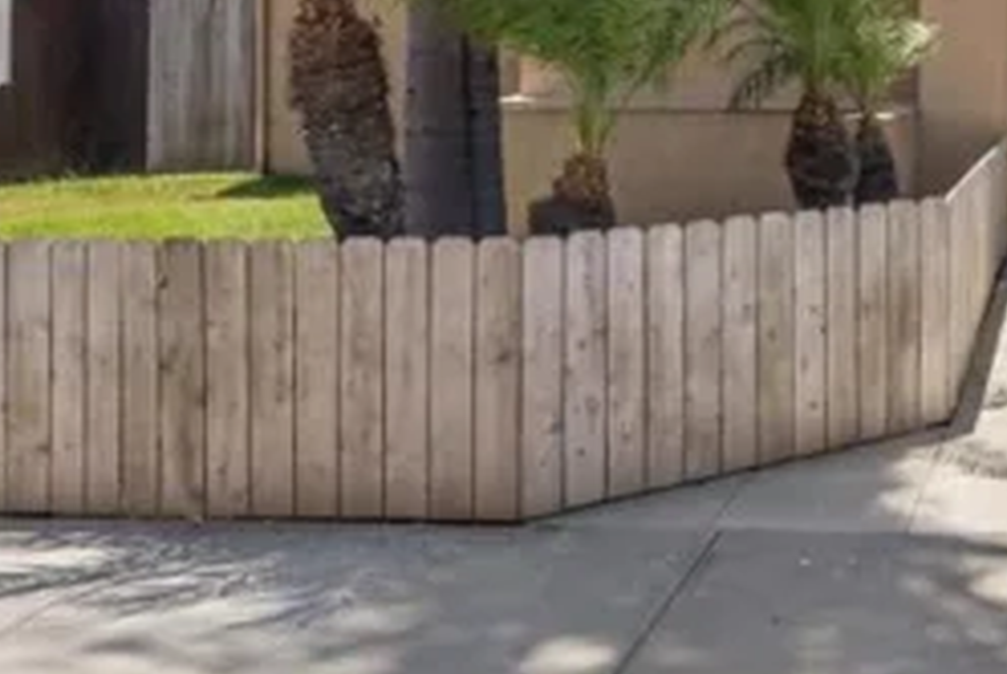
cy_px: -231
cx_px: 1117
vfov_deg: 22.2
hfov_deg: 32.3
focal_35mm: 54
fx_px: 1512
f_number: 8
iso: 500
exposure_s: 1/1600
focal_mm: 16
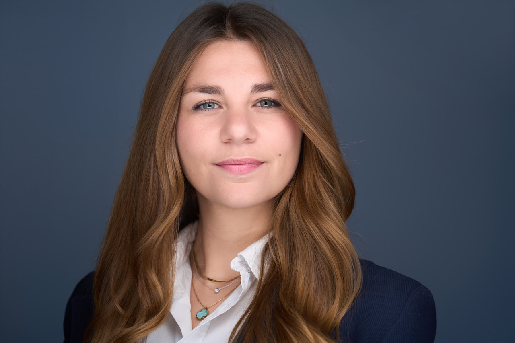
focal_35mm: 89
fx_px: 1273
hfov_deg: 22.9
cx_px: 258
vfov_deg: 15.4
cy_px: 172
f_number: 4.5
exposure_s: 1/250
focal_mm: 89
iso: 100
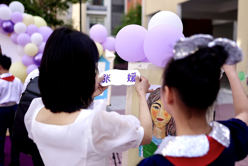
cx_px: 124
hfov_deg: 53.1
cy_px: 83
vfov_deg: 36.9
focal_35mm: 36
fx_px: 248
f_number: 1.4
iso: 100
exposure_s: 1/1250
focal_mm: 24
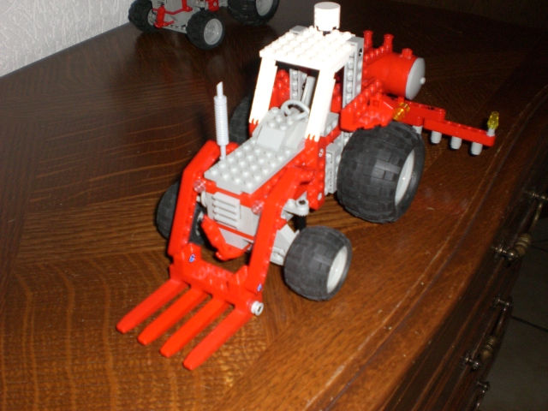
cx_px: 274
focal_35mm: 38
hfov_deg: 49.0
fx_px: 602
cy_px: 206
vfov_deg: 37.7
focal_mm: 6.3
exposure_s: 1/60
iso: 200
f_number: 3.1
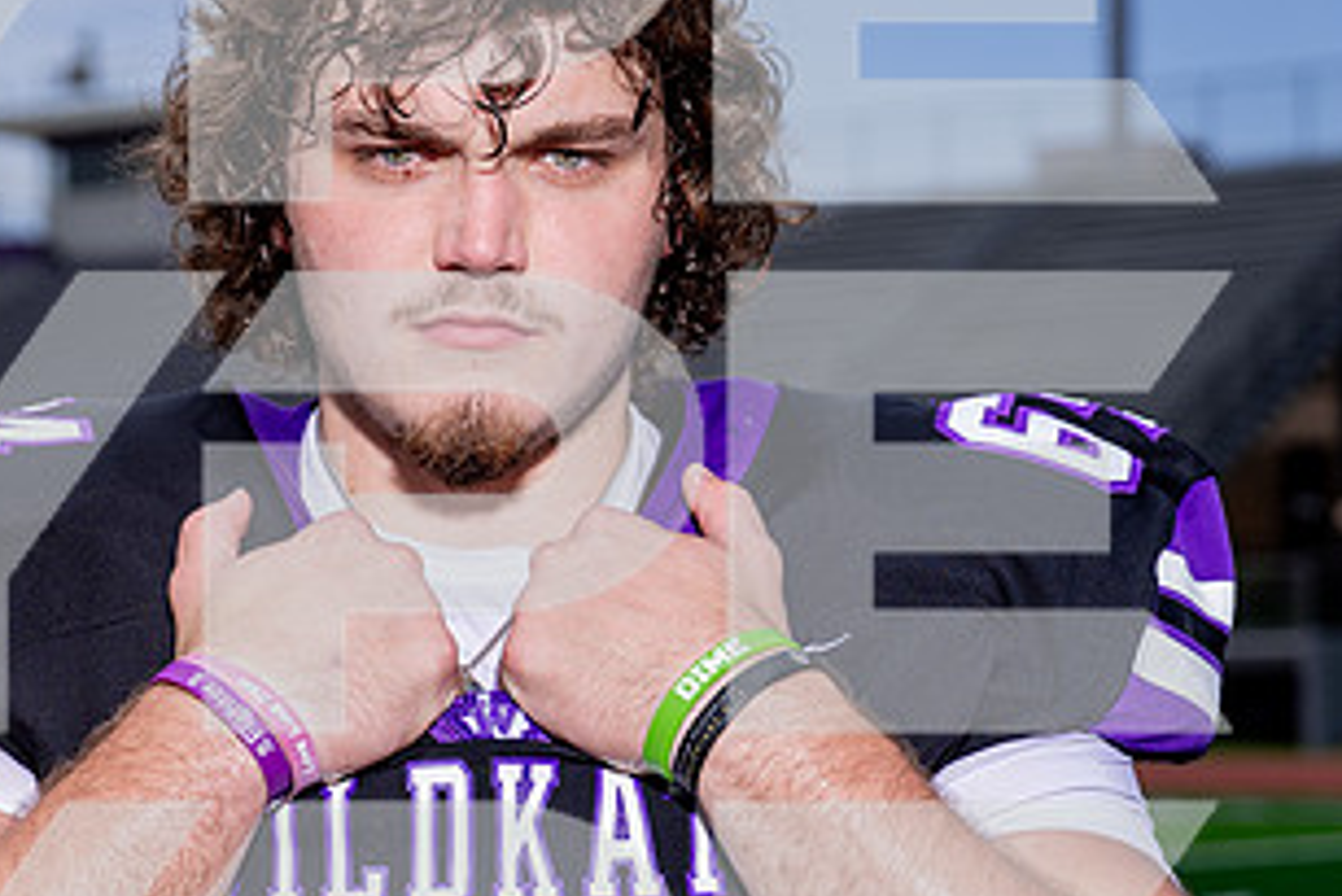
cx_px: 118
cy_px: 505
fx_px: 4363
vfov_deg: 11.7
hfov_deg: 17.2
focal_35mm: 117
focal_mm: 60
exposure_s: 1/1250
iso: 100
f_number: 4
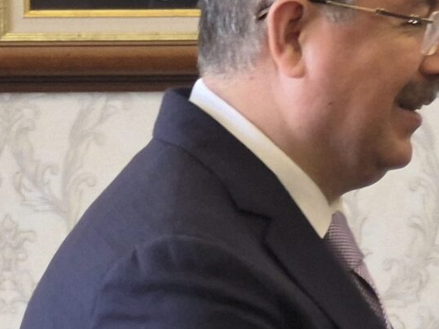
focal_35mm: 326
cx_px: 676
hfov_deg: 6.0
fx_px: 4133
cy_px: 282
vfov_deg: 4.6
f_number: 2.4
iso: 100
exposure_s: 1/50
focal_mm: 7
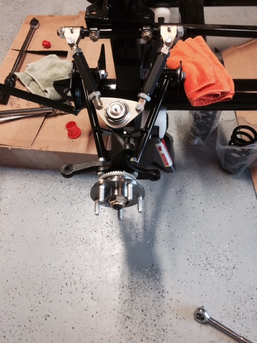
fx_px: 287
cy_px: 172
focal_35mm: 29
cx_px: 128
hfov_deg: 48.2
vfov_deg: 61.7
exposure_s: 1/30
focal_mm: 4.15
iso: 320
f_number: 2.2
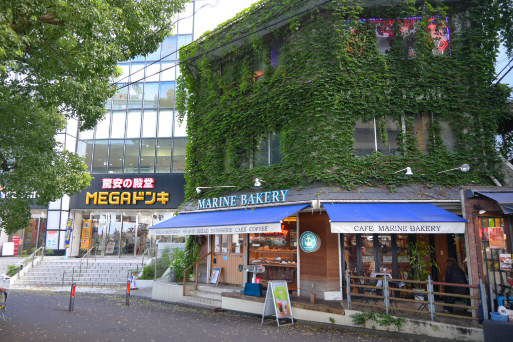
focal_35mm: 24
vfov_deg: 53.1
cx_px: 256
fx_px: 342
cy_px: 171
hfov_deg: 73.7
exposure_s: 1/30
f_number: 4
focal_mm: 16
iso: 100
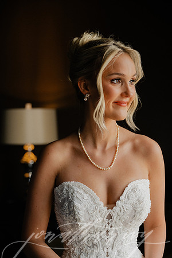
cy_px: 129
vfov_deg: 33.4
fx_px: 430
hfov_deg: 22.6
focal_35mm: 60
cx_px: 86
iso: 640
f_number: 2.8
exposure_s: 1/320
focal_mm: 60
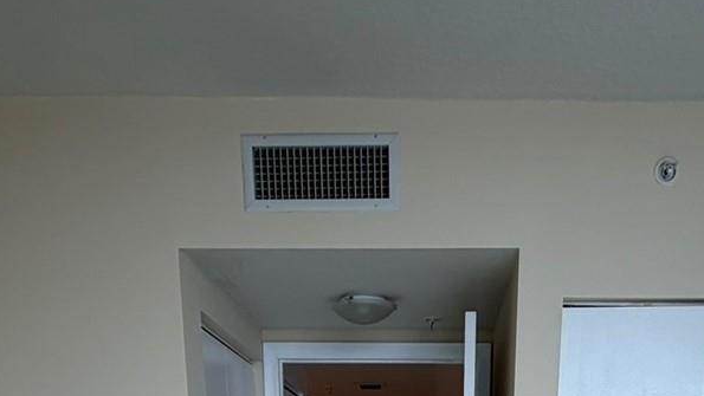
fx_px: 766
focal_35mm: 41
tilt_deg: -11.0
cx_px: 429
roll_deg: +1.5
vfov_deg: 20.9
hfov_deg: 49.0
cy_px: 694
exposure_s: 1/120
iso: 50
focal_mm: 2.22
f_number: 2.2
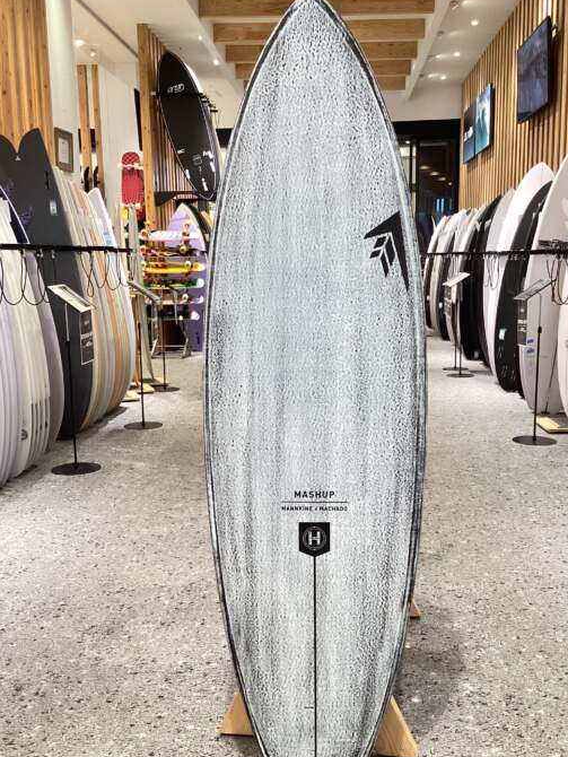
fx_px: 809
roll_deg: -1.4
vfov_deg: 50.1
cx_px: 302
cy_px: 388
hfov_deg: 38.7
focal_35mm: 37
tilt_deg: -9.4
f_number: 2.4
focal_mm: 3.3
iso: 250
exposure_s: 1/60
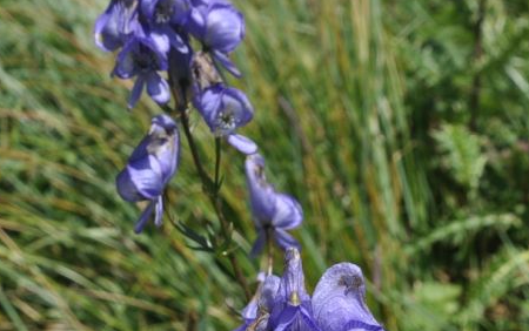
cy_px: 389
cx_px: 276
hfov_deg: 14.8
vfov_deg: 9.2
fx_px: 2034
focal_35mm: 141
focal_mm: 32
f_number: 8
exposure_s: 1/320
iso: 200
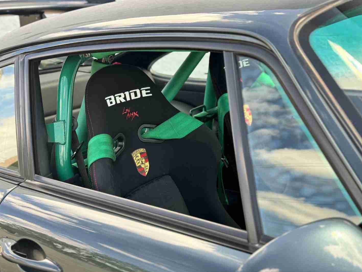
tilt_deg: -15.0
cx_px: 180
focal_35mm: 49
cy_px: 134
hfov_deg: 38.9
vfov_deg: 29.7
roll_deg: +2.7
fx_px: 512
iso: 100
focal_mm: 6.76
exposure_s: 1/97
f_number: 1.78
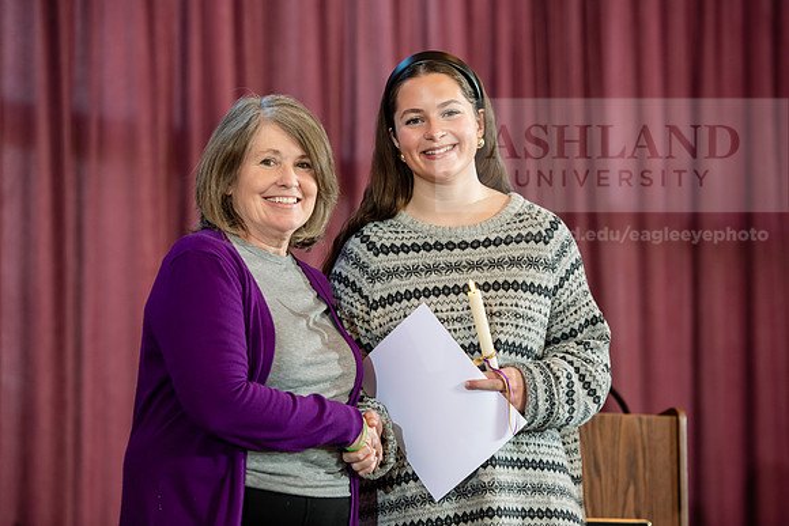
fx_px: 2850
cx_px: 394
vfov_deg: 10.6
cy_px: 263
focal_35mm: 130
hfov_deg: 15.8
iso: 1250
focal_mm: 130
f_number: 3.5
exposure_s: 1/200
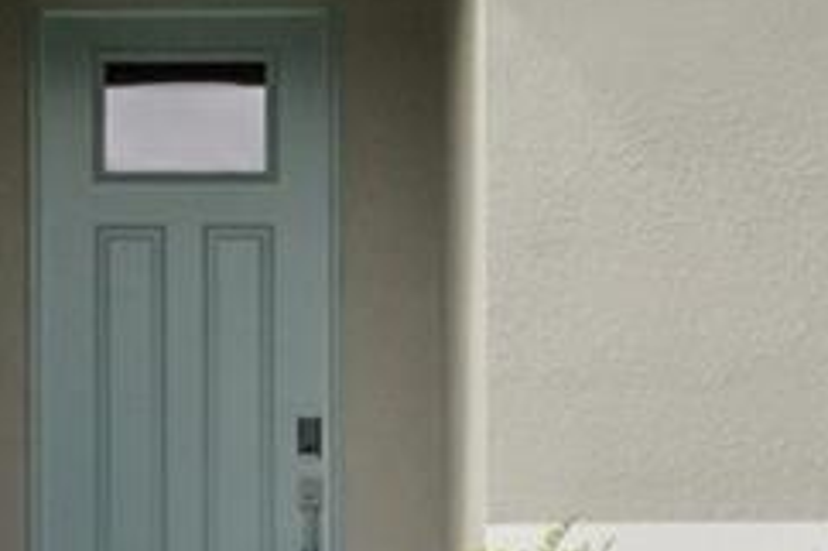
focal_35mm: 175
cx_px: 72
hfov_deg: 11.7
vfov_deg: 7.8
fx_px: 4029
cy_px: 161
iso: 400
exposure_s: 1/1250
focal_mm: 26.5
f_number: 8
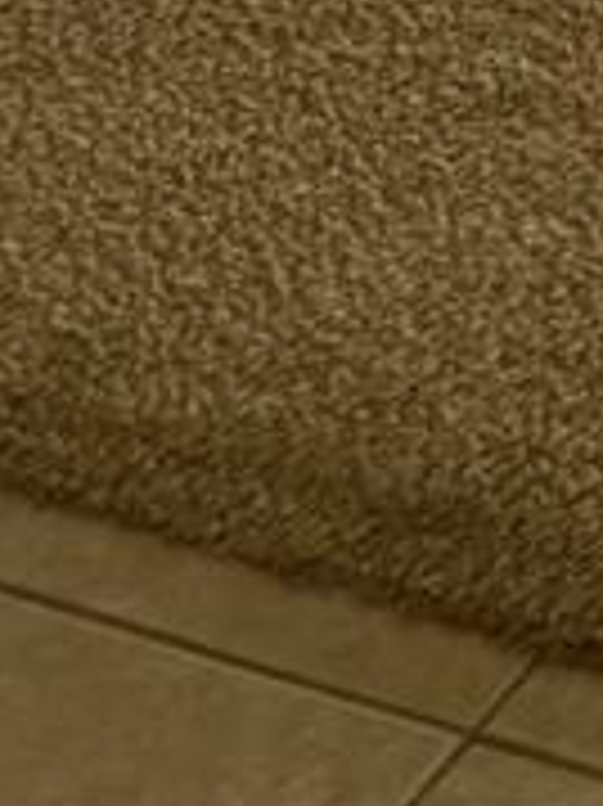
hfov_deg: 7.8
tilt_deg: -9.0
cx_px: 1872
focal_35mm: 161
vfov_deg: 9.0
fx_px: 3744
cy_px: -1873
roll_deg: +1.5
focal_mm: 6.76
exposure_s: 1/121
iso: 100
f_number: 1.78
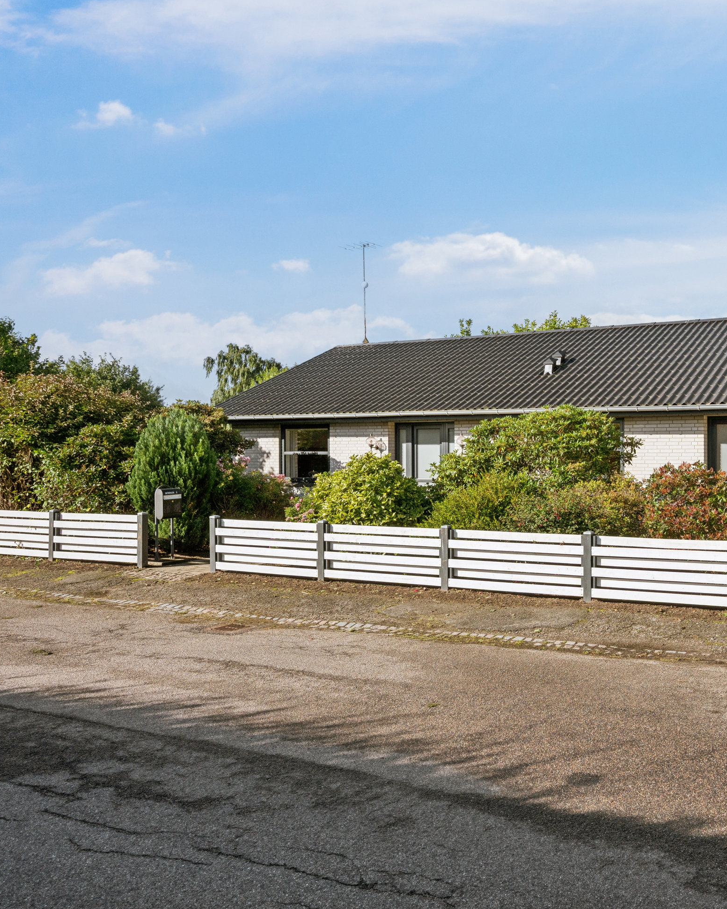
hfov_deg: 46.6
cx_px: 608
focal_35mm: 29
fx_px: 780
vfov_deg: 60.5
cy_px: 452
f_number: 7.1
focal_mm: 20
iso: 200
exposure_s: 1/800
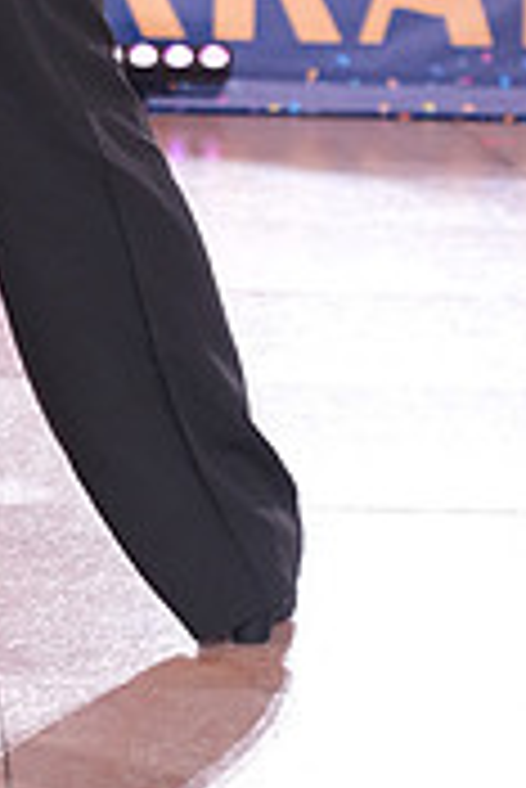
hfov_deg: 5.4
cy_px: -441
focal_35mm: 255
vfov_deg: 7.9
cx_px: -160
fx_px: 5577
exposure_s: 1/400
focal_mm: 77
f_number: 4
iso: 2500
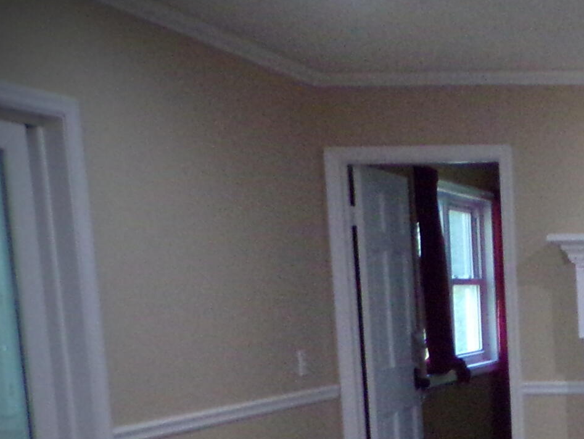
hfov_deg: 22.0
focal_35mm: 76
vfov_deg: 18.7
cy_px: 470
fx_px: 1283
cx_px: 832
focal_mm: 4.3
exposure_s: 1/60
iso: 593
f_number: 3
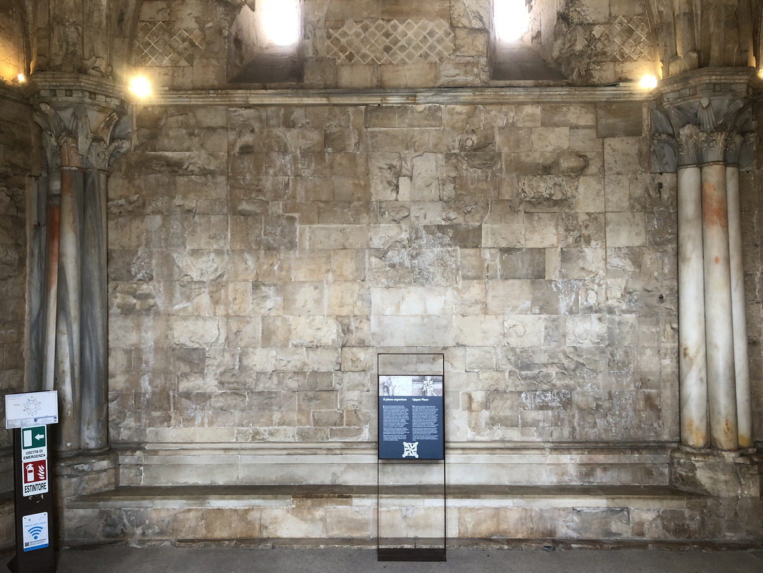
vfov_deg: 49.7
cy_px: 286
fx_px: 617
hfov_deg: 63.4
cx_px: 382
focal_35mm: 28
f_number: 1.8
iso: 32
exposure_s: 1/20
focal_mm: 4
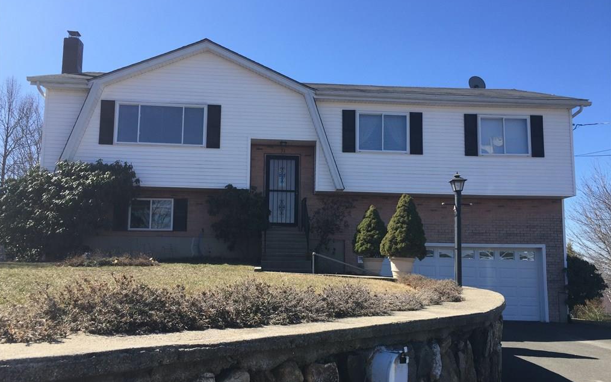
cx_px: 305
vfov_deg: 40.6
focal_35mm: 31
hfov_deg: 61.2
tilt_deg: +7.2
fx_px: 516
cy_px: 214
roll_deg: +0.2
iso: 32
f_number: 2.2
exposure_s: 1/1130
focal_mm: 4.15
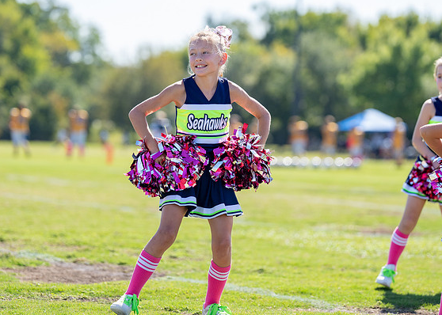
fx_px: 2296
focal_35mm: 183
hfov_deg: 11.0
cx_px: 210
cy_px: 120
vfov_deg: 7.9
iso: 200
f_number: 2.8
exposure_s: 1/2000
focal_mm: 134
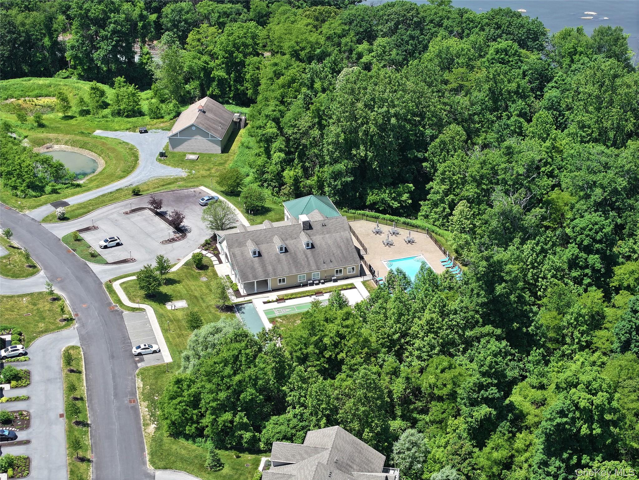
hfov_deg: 27.8
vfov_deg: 21.0
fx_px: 1292
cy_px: 240
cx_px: 320
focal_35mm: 70
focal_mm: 19.35
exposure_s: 1/640
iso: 100
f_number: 2.8
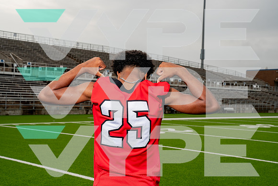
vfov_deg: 27.0
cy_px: 93
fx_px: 386
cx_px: 139
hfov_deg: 39.6
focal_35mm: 50
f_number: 8
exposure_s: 1/250
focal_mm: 50
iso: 100
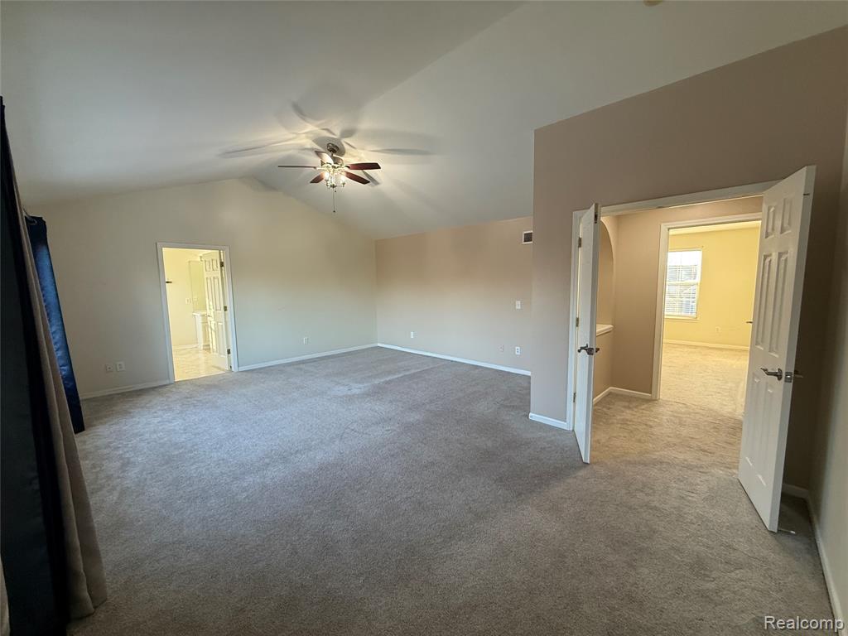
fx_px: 343
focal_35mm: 14
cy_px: 318
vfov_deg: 85.7
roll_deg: +0.8
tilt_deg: -5.0
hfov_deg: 102.1
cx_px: 424
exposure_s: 1/120
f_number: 2.2
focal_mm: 2.22
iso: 200
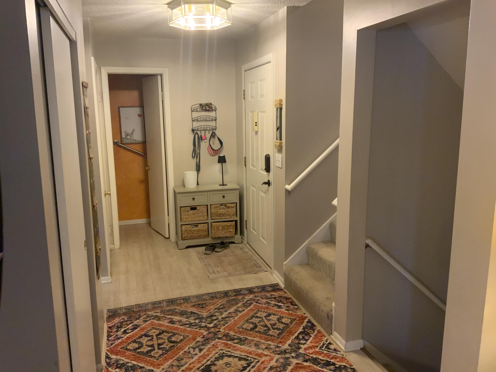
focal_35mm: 29
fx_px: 416
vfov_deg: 48.2
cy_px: 186
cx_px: 248
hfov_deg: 61.7
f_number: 1.8
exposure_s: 1/60
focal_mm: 3
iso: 250
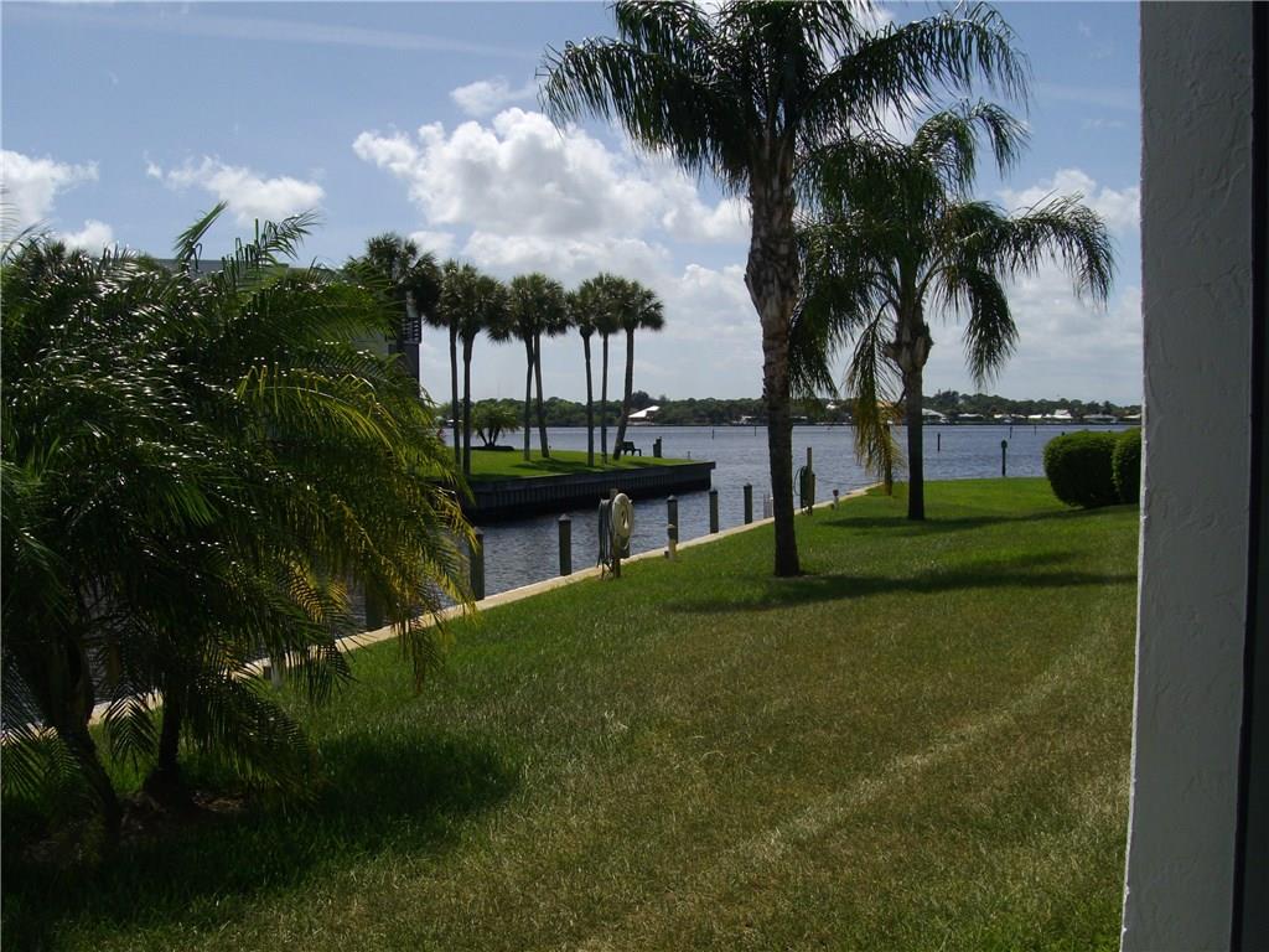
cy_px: 476
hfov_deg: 51.4
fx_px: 1320
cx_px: 634
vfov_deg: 39.7
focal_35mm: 36
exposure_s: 1/1000
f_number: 4.8
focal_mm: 6
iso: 80
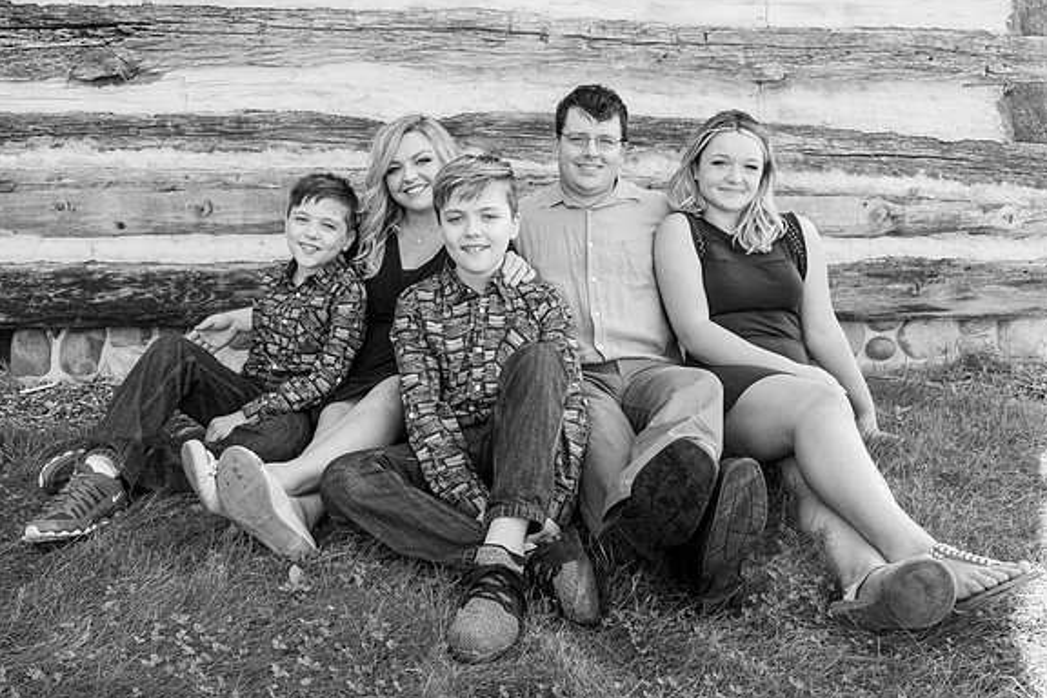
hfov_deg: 61.9
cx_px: 491
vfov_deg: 43.6
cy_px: 317
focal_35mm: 30
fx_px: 872
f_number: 7.1
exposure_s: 1/200
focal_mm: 18
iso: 400
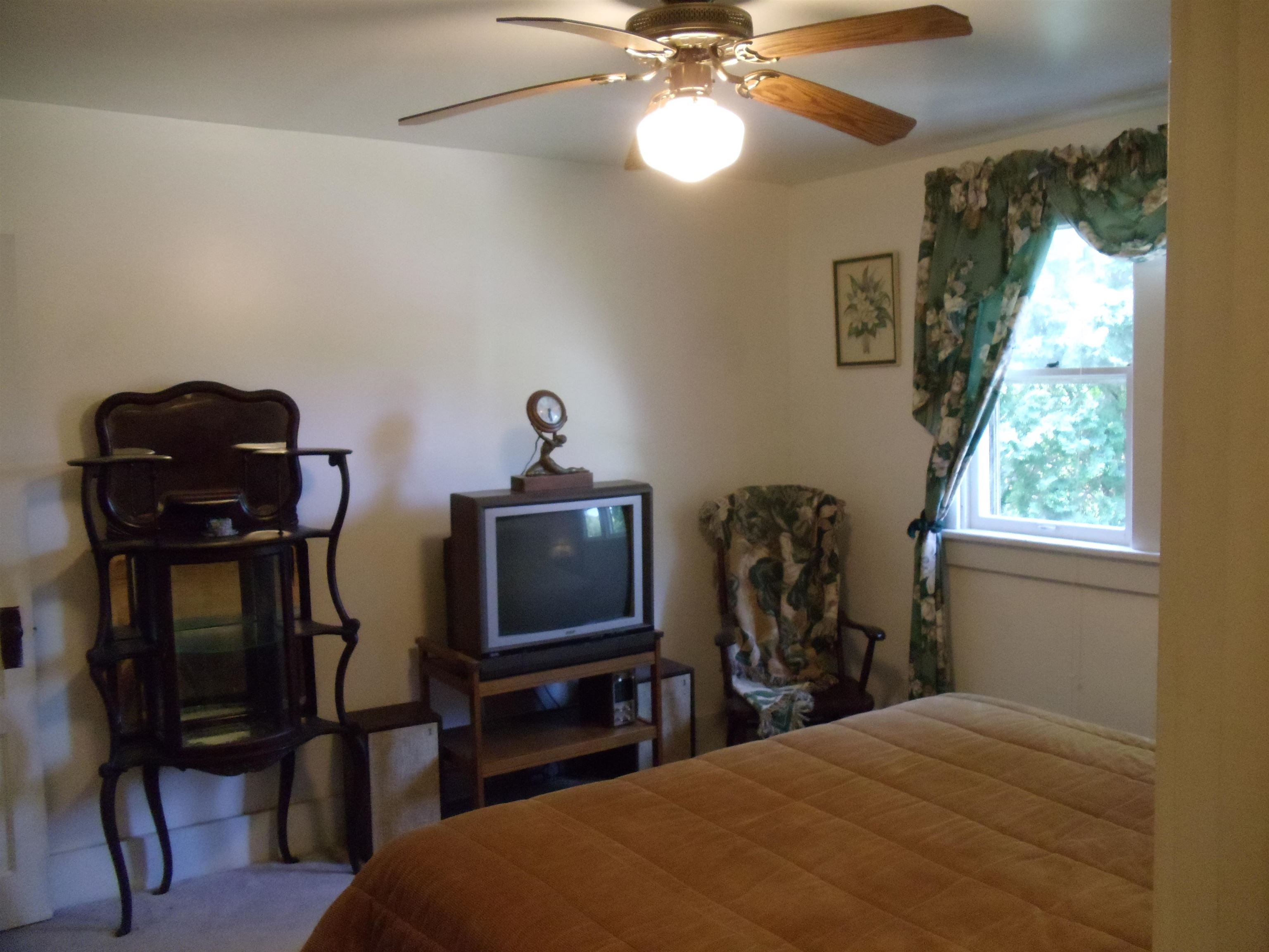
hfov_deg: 42.9
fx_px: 1613
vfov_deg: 32.9
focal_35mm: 44
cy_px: 476
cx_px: 634
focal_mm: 6
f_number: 3.5
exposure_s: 1/40
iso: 800
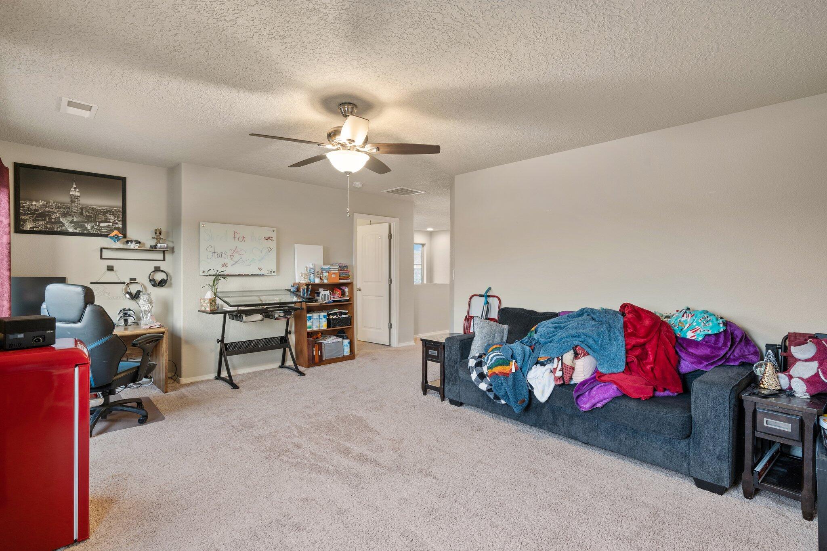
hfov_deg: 93.3
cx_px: 414
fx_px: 390
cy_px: 276
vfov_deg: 70.4
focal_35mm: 17
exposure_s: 2
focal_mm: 17
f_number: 9
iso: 200
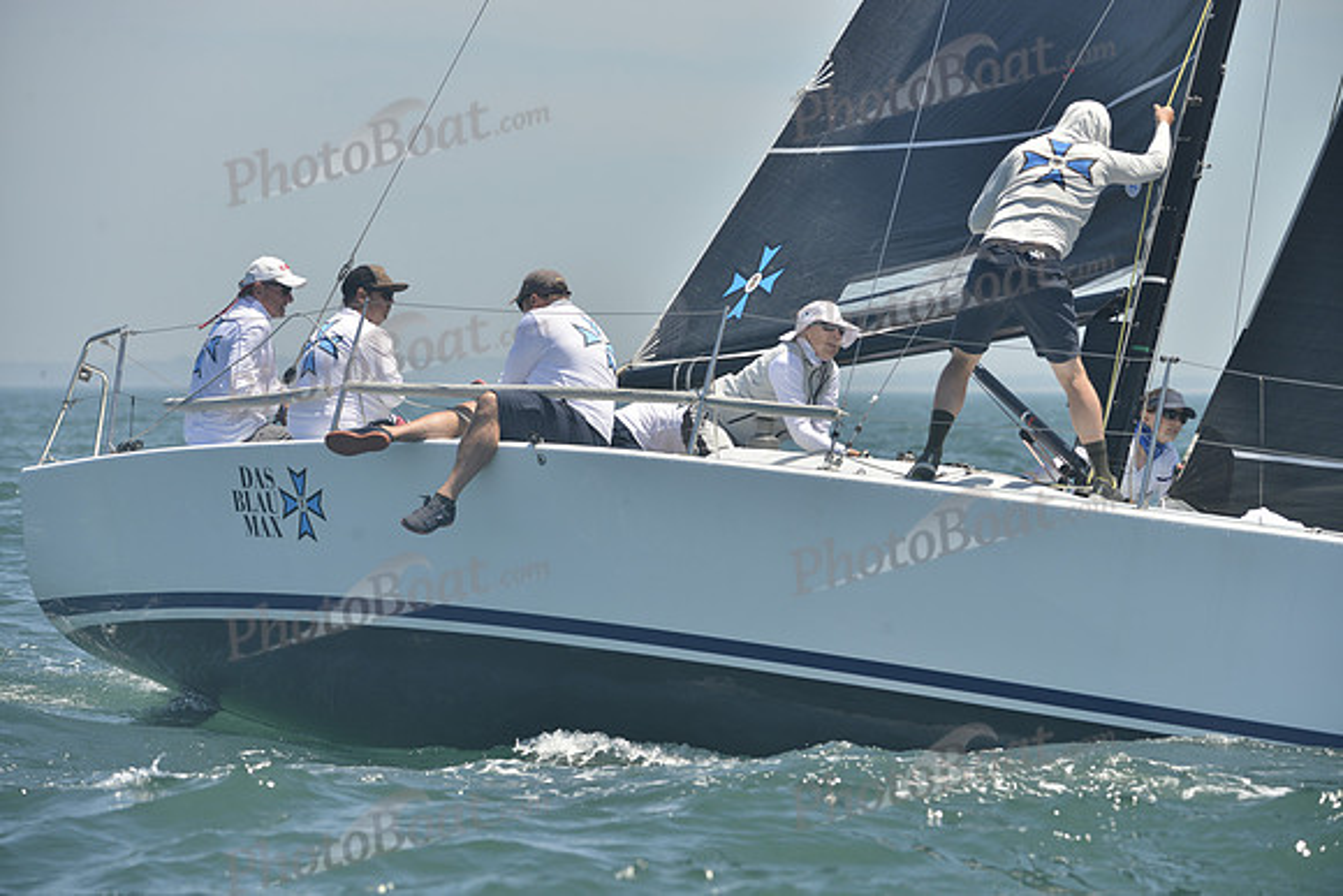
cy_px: 448
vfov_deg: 6.9
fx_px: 7463
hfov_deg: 10.3
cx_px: 672
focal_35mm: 200
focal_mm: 200
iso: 280
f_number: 6.3
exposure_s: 1/1000
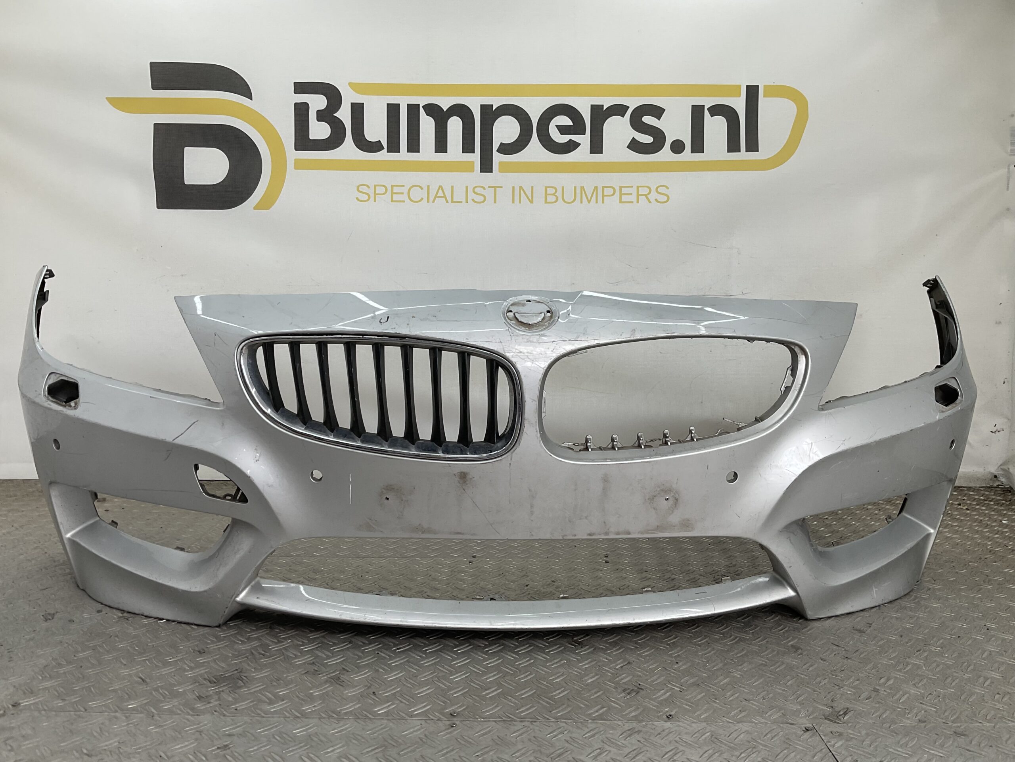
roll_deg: -1.8
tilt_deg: -8.0
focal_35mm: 29
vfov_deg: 48.2
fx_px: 850
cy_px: 381
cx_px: 508
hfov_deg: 61.7
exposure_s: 1/200
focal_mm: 3
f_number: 1.8
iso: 16
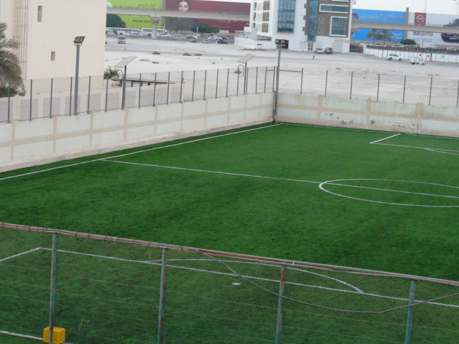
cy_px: 202
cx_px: 169
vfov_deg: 16.8
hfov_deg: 22.2
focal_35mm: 88
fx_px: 1167
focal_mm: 30
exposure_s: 1/50
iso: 800
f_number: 5.3
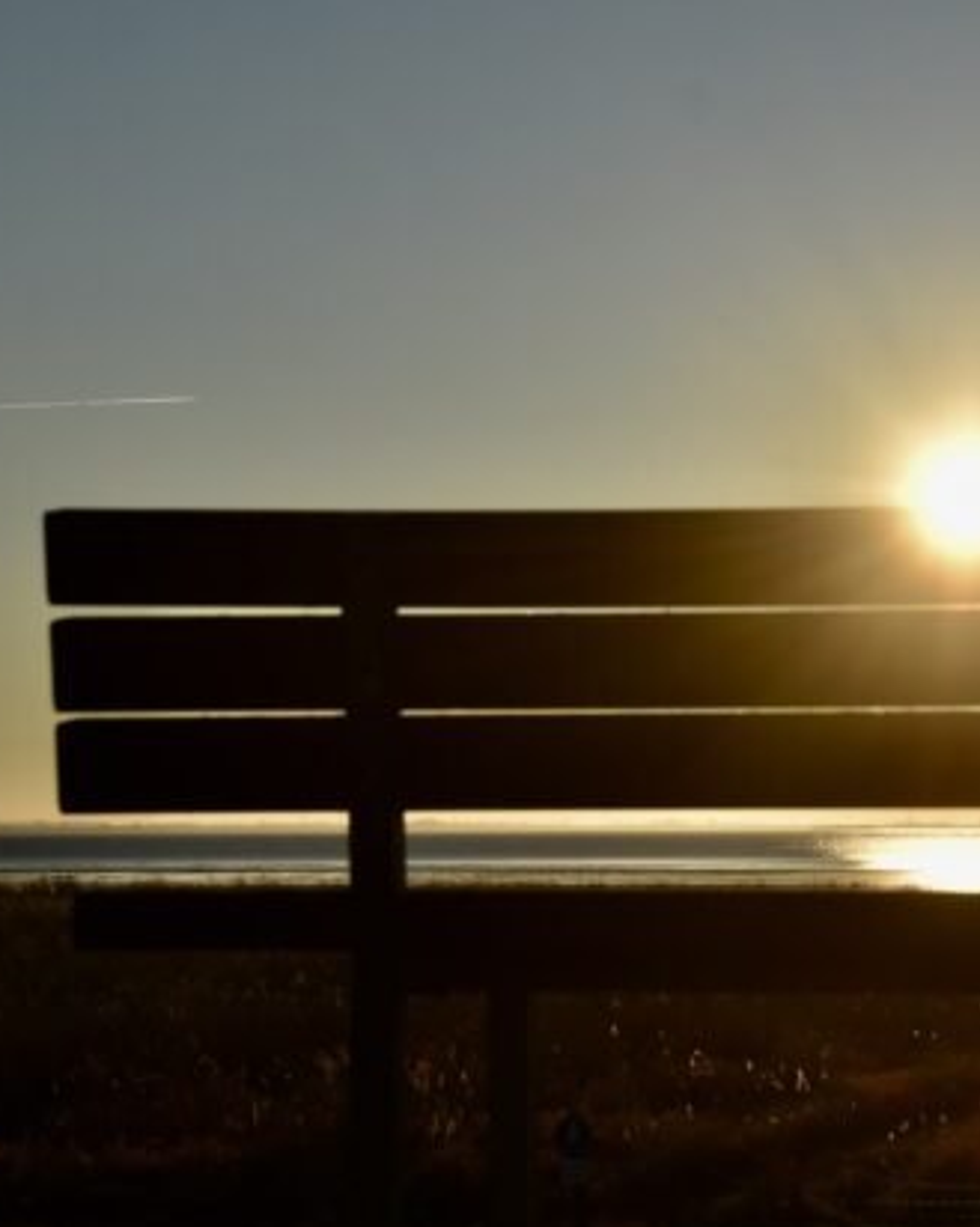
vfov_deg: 18.3
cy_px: 649
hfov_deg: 14.4
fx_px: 3811
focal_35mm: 105
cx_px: 1004
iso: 100
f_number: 8
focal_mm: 40
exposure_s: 1/2000
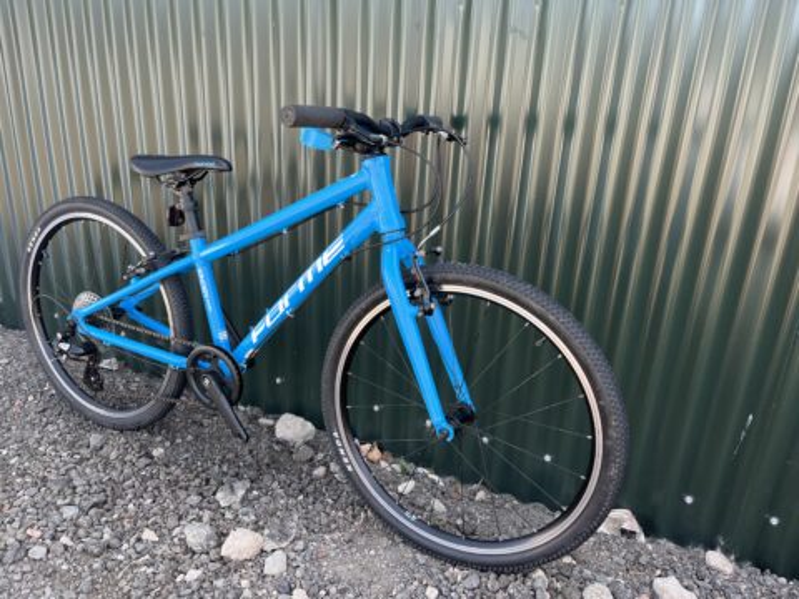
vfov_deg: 53.1
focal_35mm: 26
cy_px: 300
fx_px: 600
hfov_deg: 67.3
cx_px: 400
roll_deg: -3.4
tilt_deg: -20.3
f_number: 1.6
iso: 40
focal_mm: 5.1
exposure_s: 1/159
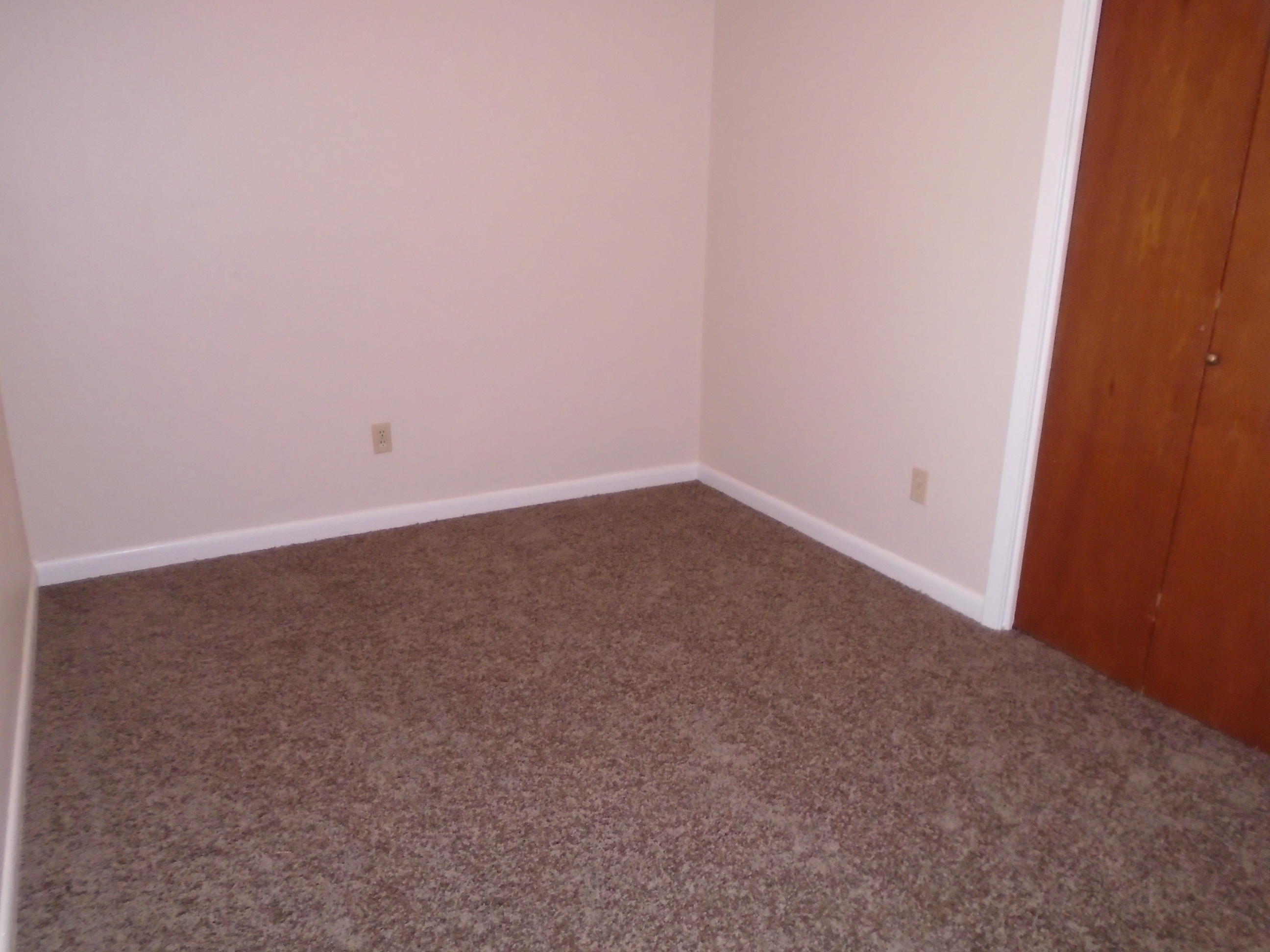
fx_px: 954
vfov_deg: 53.1
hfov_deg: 67.3
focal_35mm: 26
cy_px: 476
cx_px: 635
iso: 400
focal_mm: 4.6
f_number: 3.2
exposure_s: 1/30
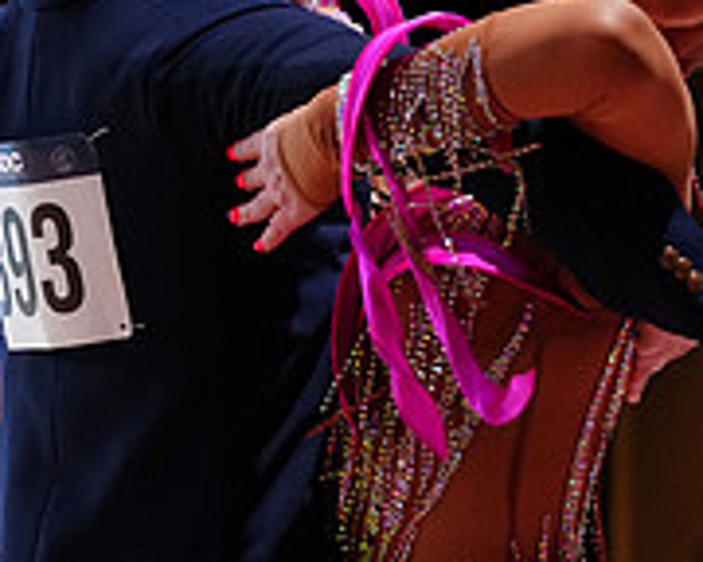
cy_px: 800
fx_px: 5472
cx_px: 455
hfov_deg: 7.3
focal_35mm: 263
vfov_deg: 5.8
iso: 2500
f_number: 4
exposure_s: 1/250
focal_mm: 87
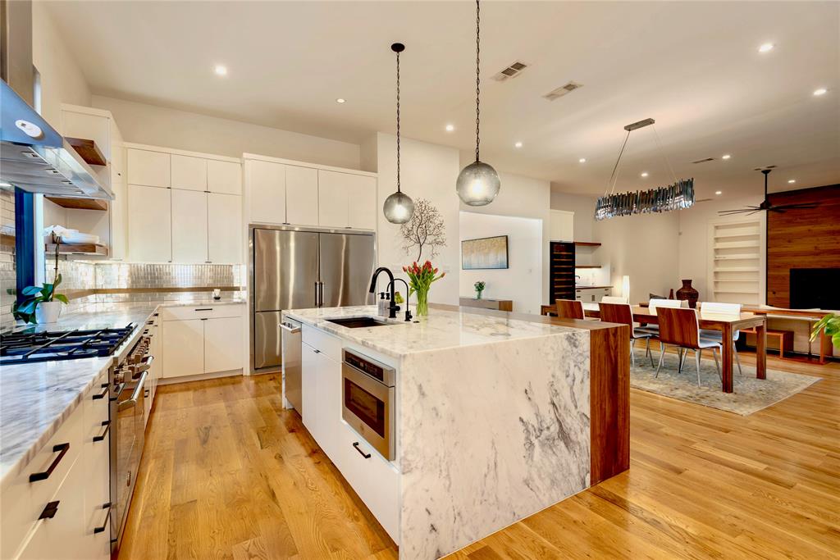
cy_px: 280
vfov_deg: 73.8
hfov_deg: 96.7
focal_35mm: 16
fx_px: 373
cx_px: 420
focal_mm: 16
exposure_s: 1/1.67
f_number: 7.1
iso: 100
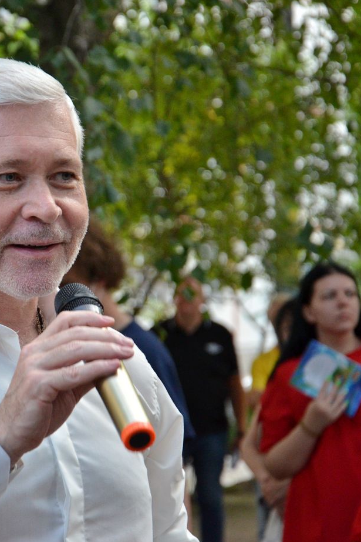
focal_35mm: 150
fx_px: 2255
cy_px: 271
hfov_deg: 9.1
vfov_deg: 13.7
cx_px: 36
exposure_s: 1/200
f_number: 5.3
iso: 1000
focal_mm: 66
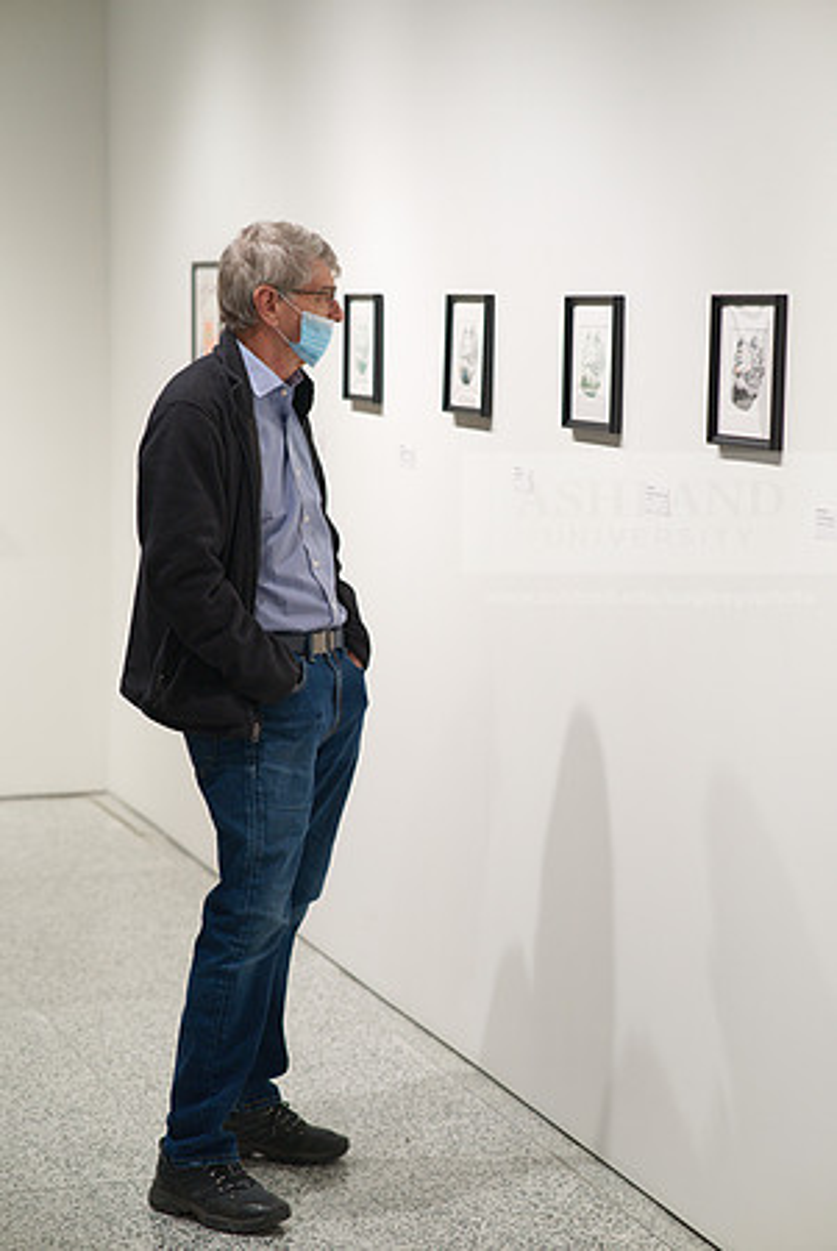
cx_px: 418
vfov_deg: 23.9
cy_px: 626
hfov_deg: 16.1
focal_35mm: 85
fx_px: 2957
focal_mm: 85
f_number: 2.8
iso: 800
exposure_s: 1/125
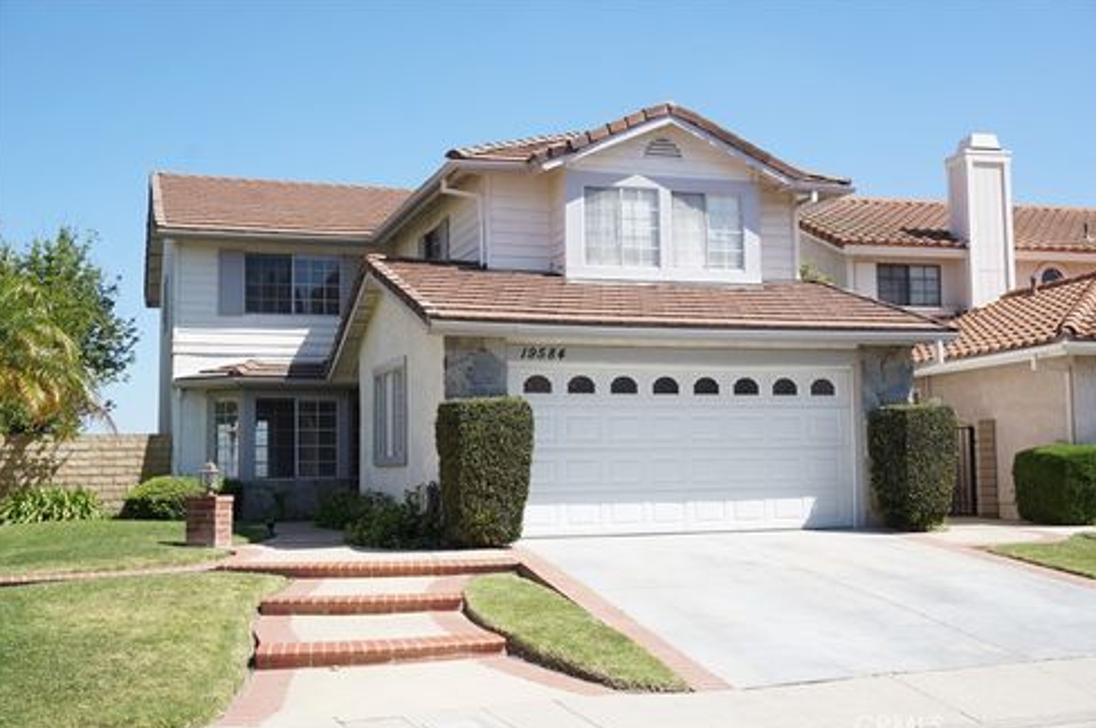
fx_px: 1262
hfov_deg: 46.9
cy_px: 368
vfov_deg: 32.2
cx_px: 552
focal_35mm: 42
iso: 100
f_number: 9
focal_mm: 27
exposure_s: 1/160
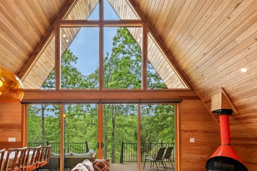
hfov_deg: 83.6
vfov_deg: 61.5
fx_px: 143
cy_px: 101
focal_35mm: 20
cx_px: 112
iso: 100
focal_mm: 10
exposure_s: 1/20
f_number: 8
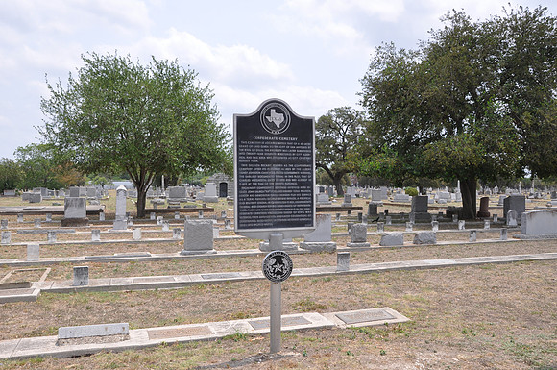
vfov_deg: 41.6
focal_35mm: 32
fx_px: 487
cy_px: 185
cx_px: 278
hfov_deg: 59.6
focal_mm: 21
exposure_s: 1/250
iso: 200
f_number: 8
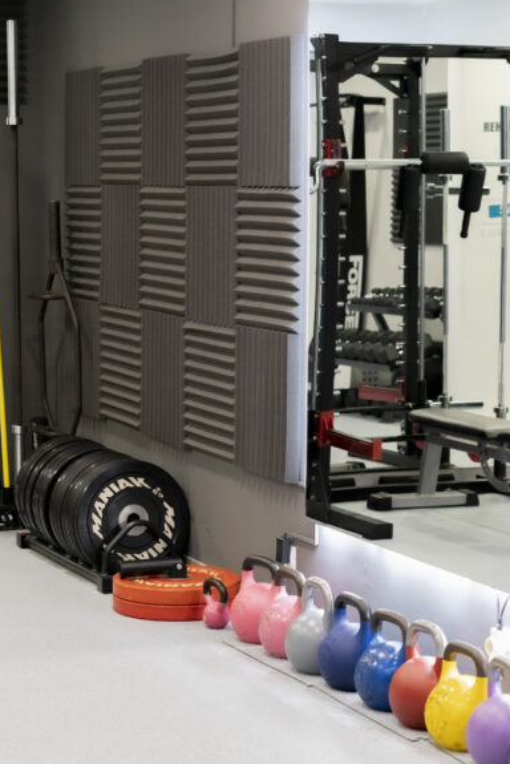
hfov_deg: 15.4
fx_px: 1889
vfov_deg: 22.9
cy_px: 353
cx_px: 205
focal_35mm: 89
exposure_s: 1/400
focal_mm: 50
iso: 1600
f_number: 2.5
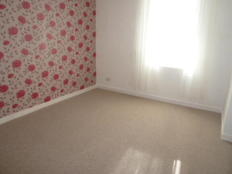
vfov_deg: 54.9
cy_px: 87
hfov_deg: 69.4
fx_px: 168
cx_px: 116
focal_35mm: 25
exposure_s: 1/40
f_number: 2.8
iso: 100
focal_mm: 4.5
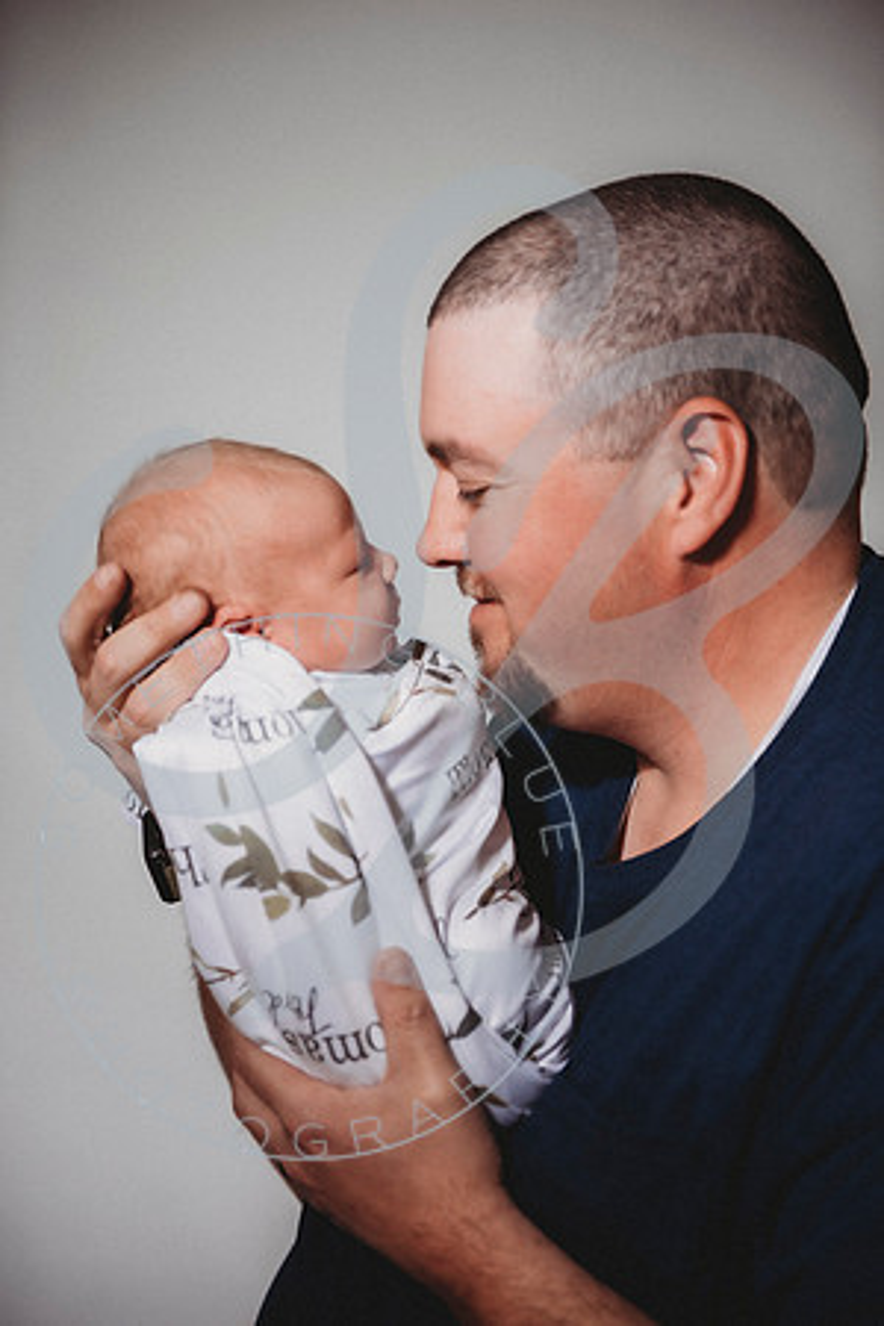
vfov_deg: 32.4
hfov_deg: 21.9
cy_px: 663
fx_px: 2283
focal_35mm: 62
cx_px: 442
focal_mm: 62
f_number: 2.8
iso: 100
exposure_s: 1/125
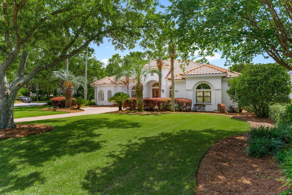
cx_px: 146
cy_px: 98
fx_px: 195
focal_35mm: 24
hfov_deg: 73.7
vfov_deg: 53.1
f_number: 8
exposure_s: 1/200
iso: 400
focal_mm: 24
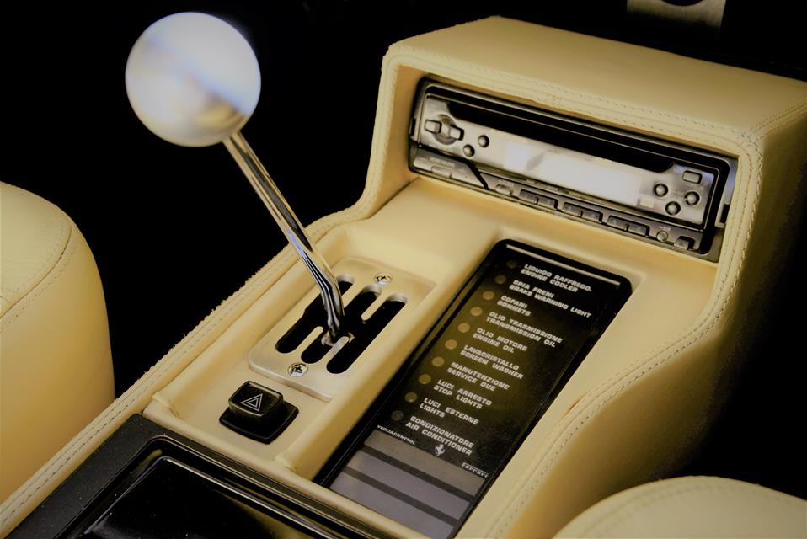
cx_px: 404
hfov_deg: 36.2
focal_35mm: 55
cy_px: 270
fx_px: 1234
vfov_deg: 24.7
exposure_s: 1/80
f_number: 6.3
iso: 320
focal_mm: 55
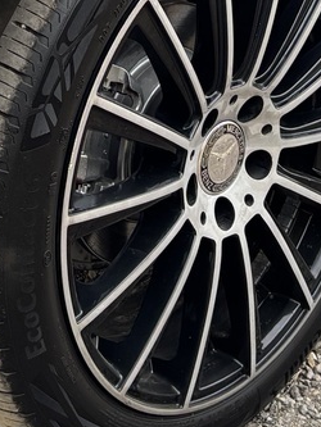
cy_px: -185
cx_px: 45
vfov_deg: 14.8
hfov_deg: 11.8
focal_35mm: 125
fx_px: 1545
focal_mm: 5.96
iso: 50
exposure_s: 1/120
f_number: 1.6
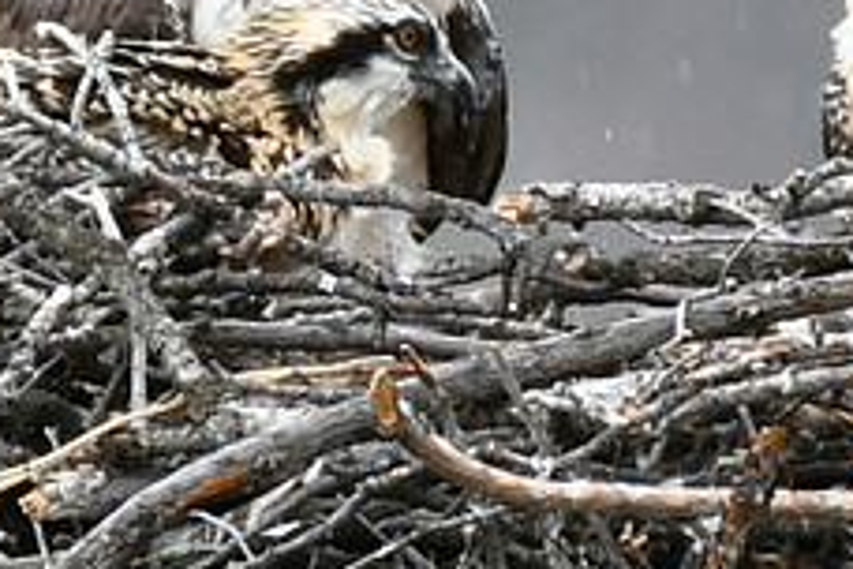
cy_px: -54
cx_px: 554
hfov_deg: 1.1
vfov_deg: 0.7
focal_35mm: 1906
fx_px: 45158
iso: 640
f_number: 5.6
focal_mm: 500
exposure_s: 1/500
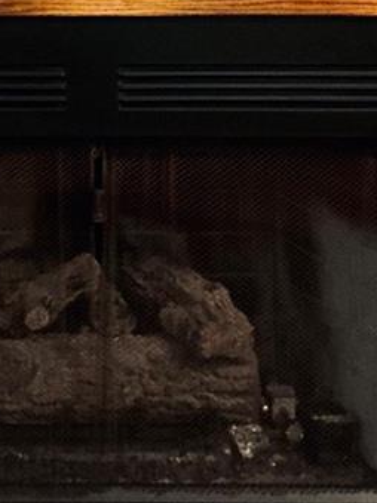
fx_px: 1845
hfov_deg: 11.6
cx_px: 47
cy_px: -233
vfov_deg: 14.6
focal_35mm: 127
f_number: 1.8
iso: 400
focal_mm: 3
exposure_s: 1/30
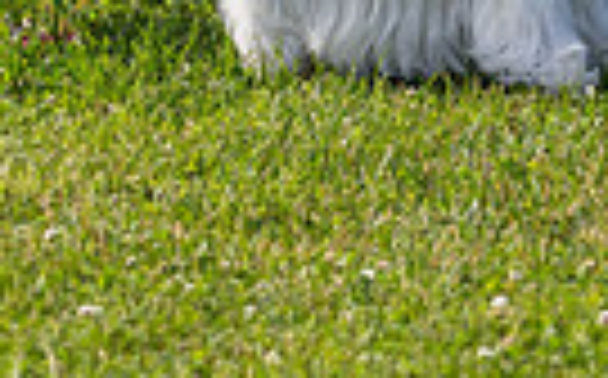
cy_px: -461
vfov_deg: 2.4
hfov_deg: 3.9
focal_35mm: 536
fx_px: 8870
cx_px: 329
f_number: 4
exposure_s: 1/2000
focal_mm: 122
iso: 500
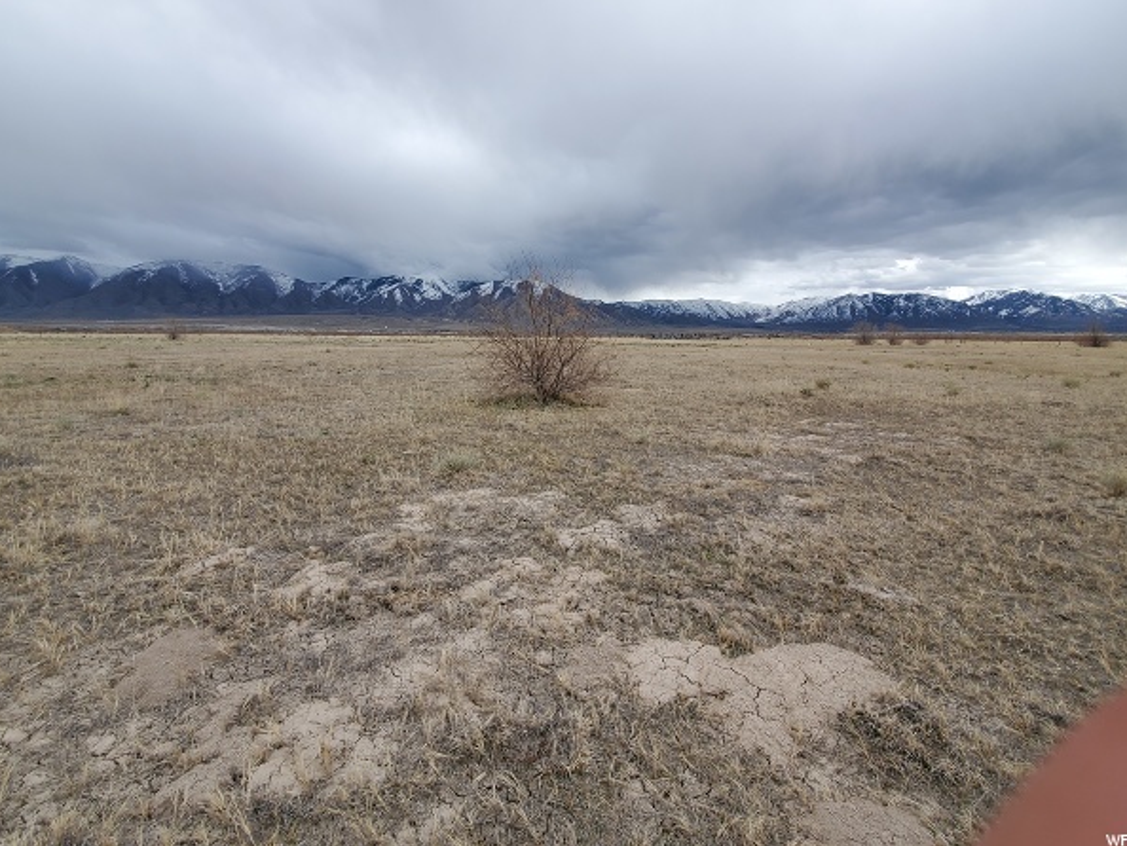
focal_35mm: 14
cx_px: 560
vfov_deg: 85.6
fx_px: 456
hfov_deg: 102.0
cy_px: 393
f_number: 2.2
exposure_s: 1/796
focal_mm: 1.8
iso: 50
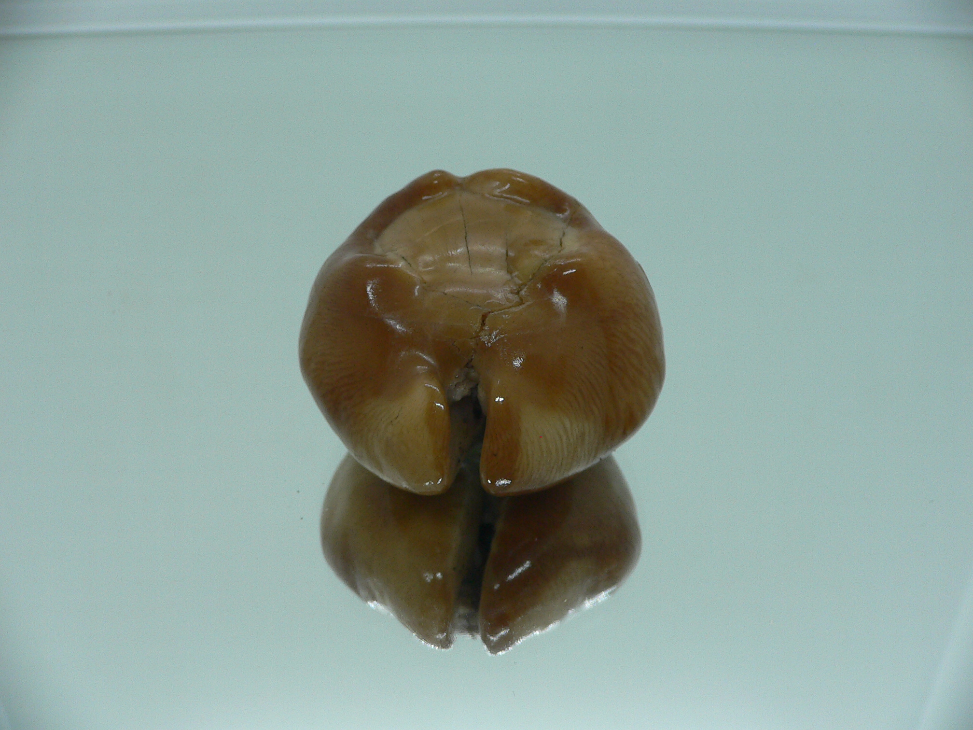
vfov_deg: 40.7
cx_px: 486
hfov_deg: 52.6
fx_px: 984
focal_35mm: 35
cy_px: 365
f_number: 2.8
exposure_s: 1/60
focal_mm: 4.6
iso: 100
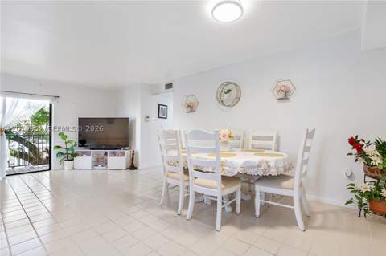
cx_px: 193
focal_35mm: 16
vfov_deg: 73.6
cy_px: 128
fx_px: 171
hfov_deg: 96.8
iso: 800
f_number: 8
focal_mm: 16
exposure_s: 1/20
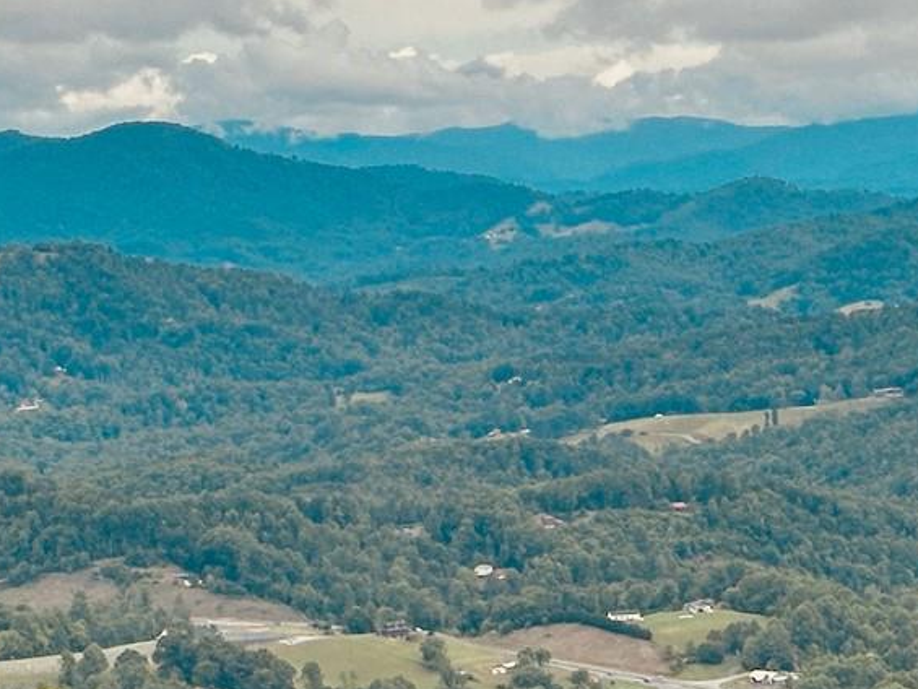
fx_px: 4615
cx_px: 760
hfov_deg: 11.3
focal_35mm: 174
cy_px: 255
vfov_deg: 8.5
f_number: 1.78
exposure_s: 1/5263
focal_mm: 6.86
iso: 64
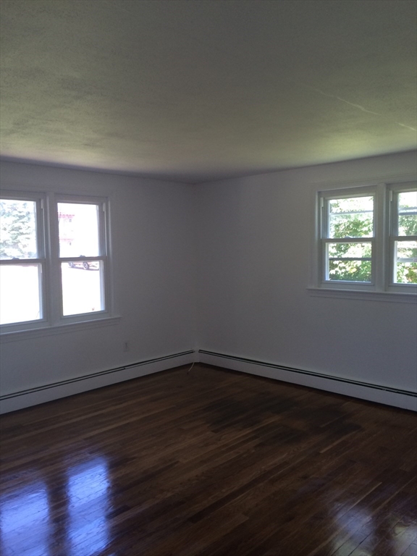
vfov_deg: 60.0
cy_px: 278
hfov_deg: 46.8
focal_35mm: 30
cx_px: 208
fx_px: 482
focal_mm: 4.12
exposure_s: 1/30
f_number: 2.2
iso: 40
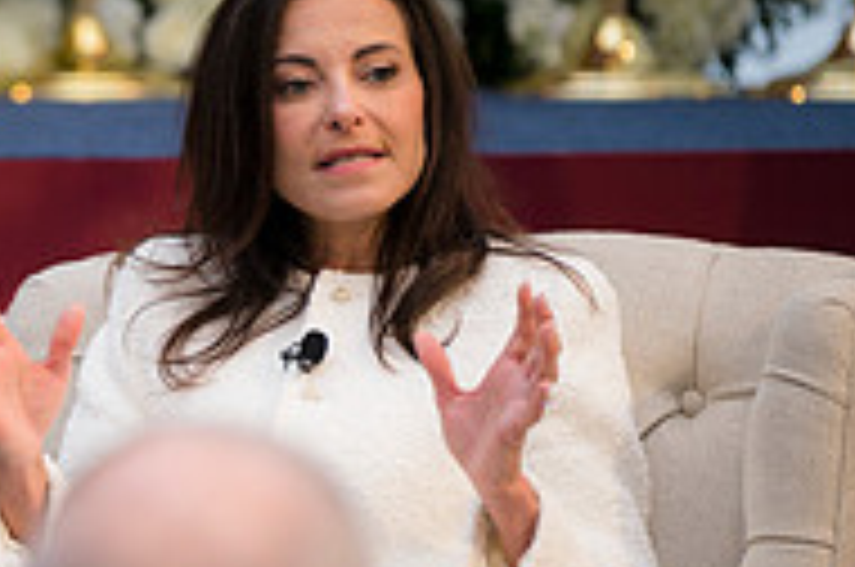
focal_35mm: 459
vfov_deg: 3.0
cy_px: 317
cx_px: -315
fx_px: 10883
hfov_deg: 4.5
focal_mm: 150
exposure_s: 1/200
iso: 250
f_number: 2.8
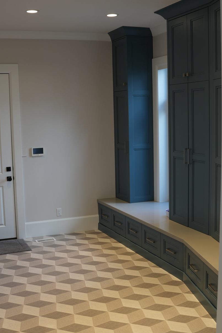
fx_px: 426
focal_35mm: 46
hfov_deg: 29.2
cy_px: 177
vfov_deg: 42.7
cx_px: 101
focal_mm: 24
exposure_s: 1/50
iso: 125
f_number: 2.8
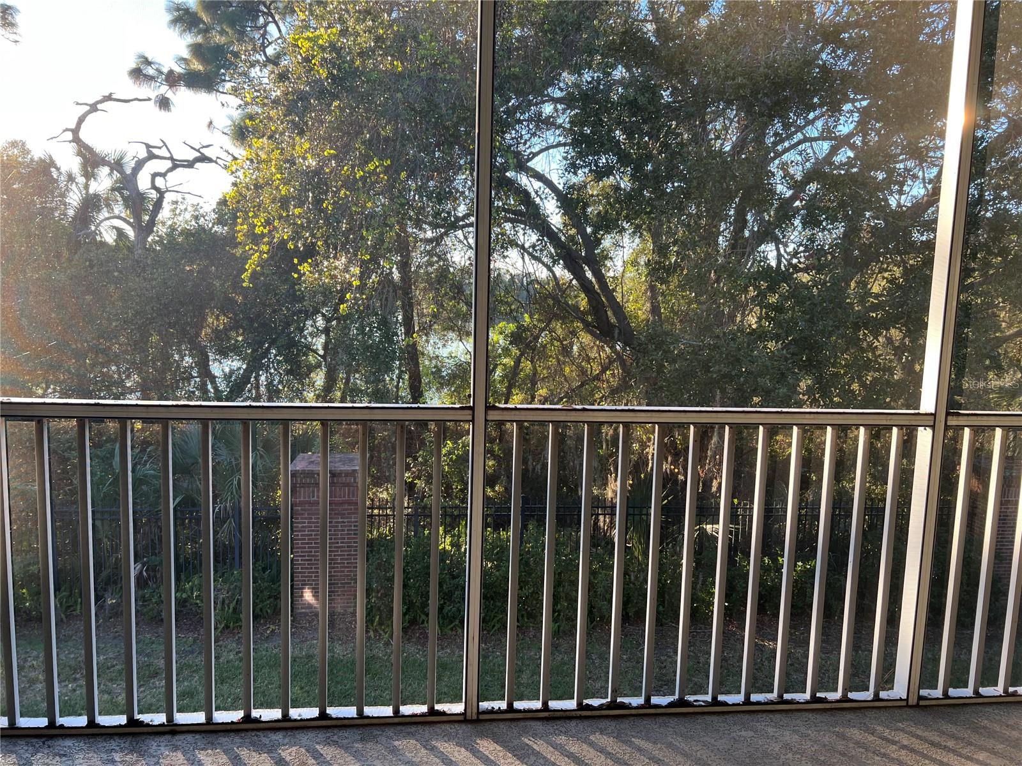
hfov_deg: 67.3
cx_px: 511
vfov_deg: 53.1
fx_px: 768
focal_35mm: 26
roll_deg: -1.9
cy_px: 383
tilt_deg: -6.9
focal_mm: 5.7
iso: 40
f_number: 1.5
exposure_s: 1/174
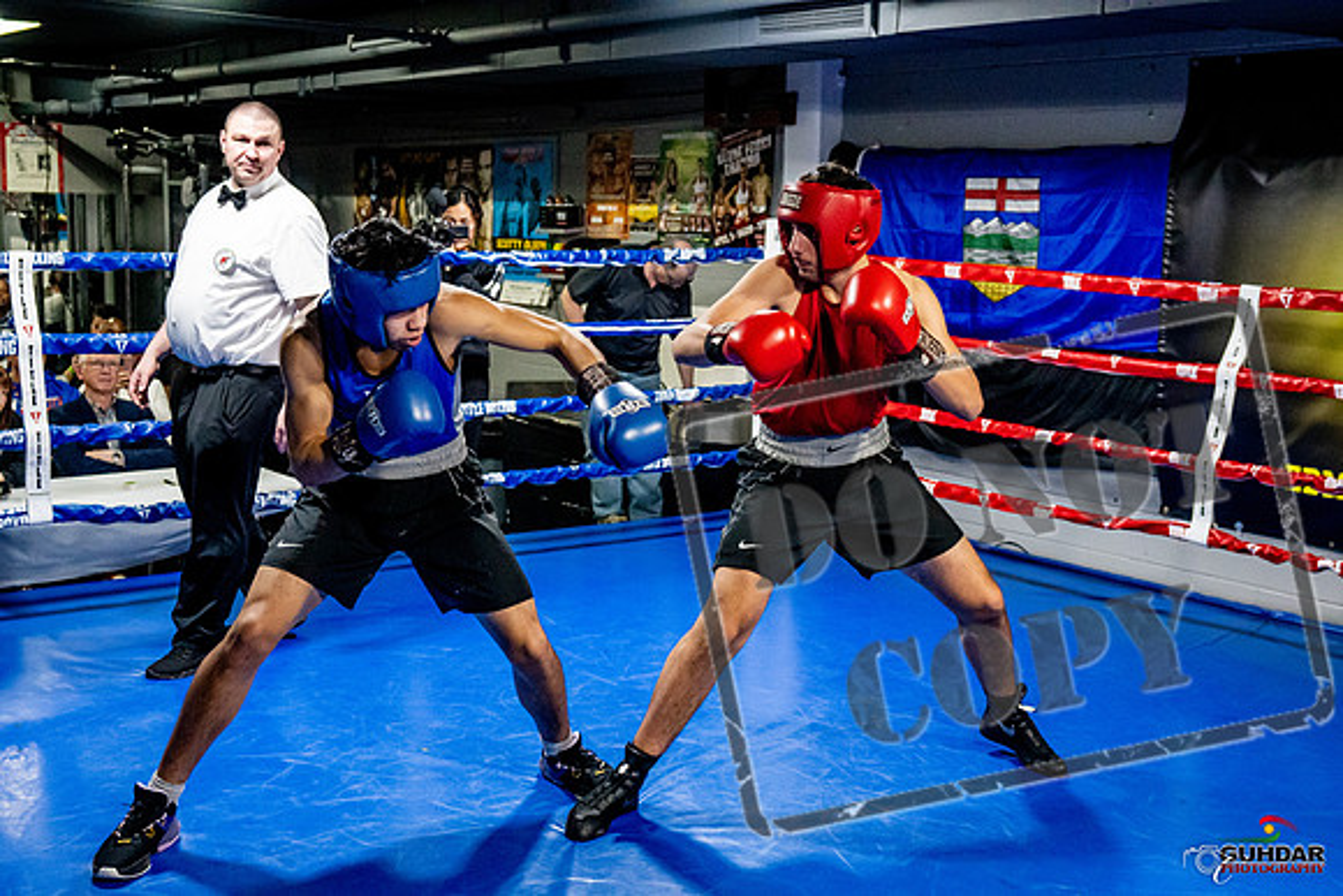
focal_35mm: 45
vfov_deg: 29.9
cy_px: 448
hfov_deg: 43.6
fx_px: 1679
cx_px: 672
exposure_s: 1/800
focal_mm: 30
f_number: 2.8
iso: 5000
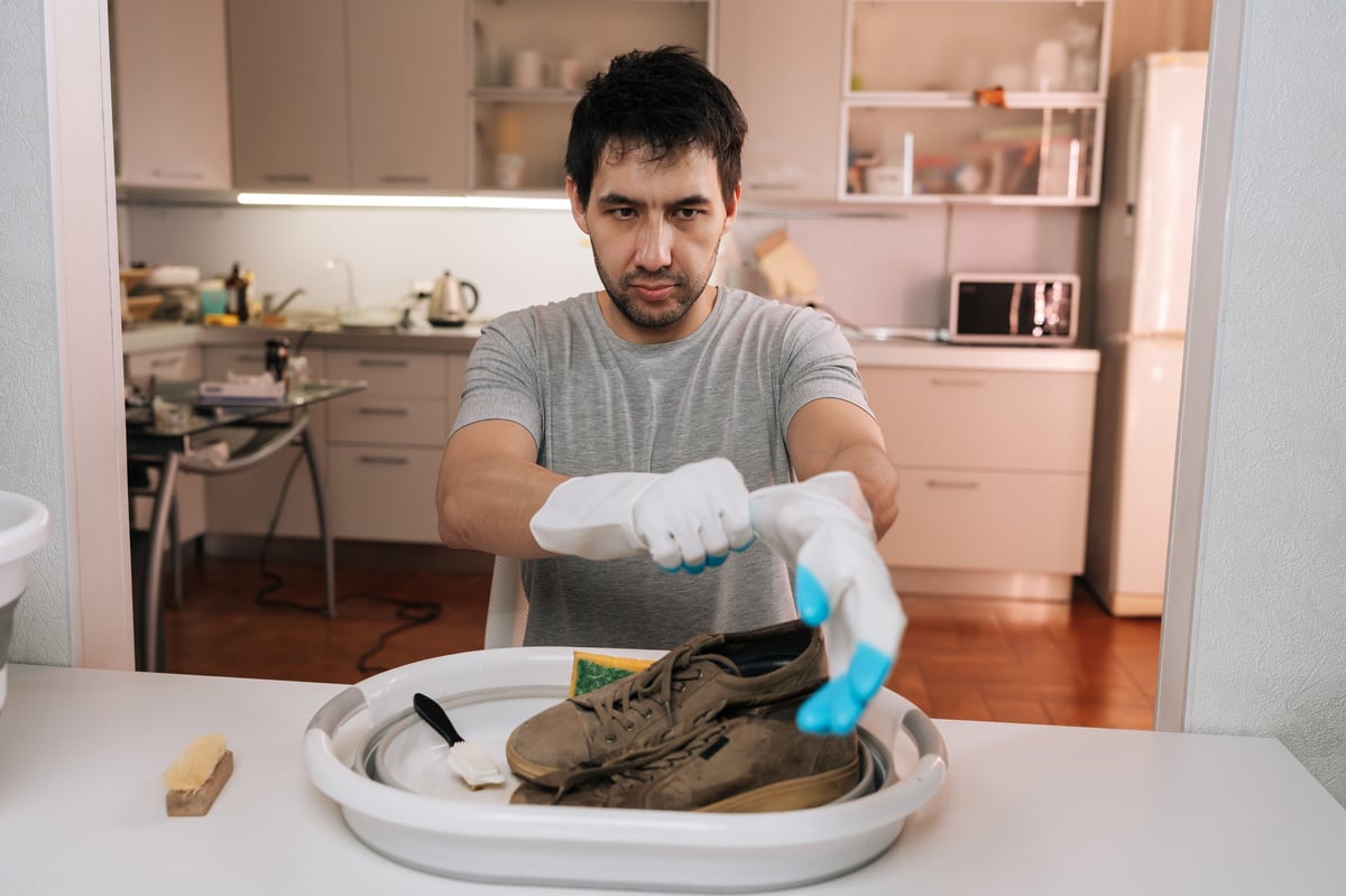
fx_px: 1308
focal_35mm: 35
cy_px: 448
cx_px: 673
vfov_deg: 37.8
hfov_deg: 54.5
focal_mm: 35
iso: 400
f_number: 2.8
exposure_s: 1/200
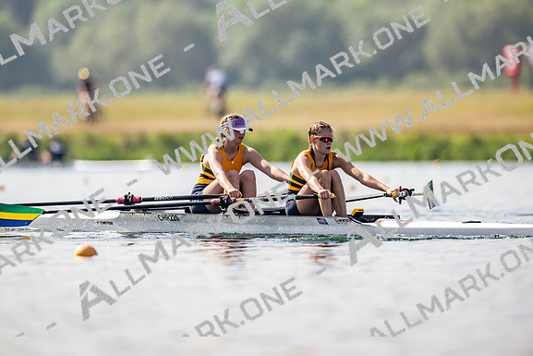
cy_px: 178
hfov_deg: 3.4
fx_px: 8929
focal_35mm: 603
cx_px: 267
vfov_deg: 2.3
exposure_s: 1/2500
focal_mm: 600
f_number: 5
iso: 200
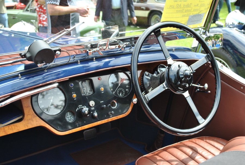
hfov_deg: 38.8
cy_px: 82
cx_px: 122
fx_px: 348
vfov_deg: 26.6
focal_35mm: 51
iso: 140
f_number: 5.6
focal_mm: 34
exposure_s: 1/125
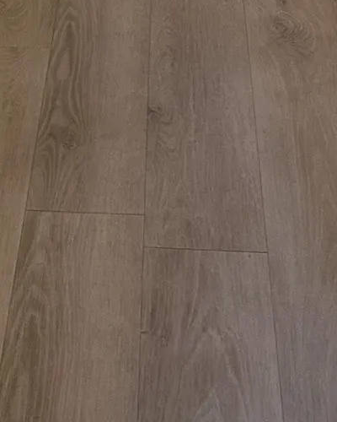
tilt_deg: -11.8
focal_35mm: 108
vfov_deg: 14.8
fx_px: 1346
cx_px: 121
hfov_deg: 14.2
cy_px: -402
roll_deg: -1.8
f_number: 1.78
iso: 200
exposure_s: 1/120
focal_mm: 6.86
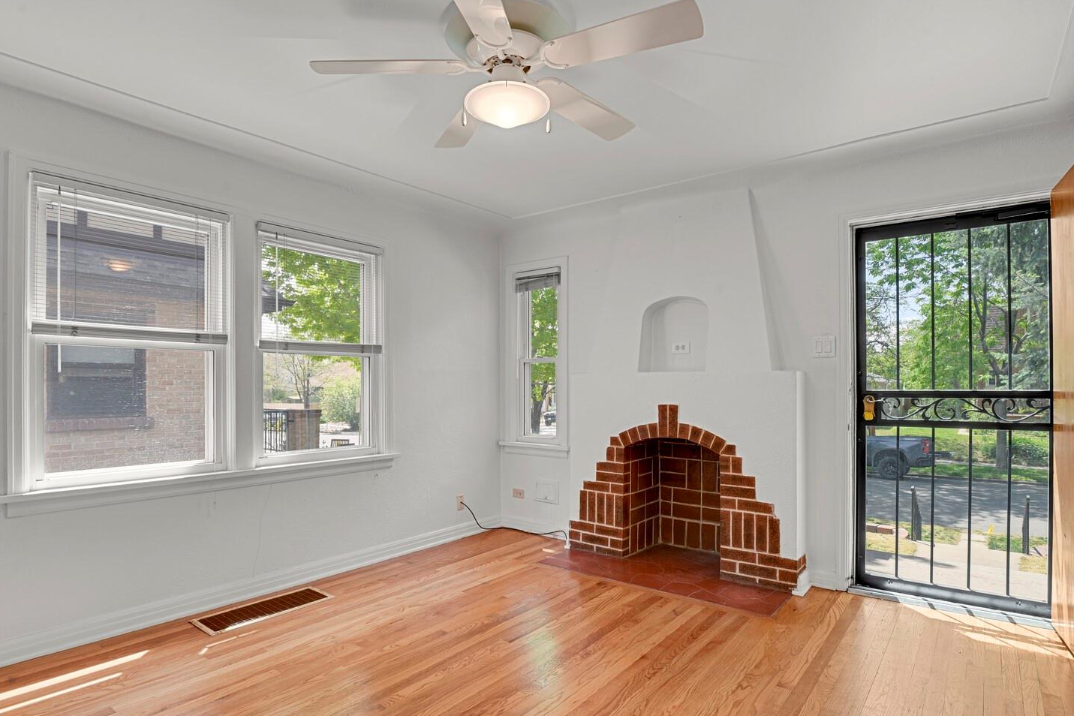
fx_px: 567
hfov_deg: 86.9
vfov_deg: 64.5
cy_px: 381
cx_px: 514
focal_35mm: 19
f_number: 8
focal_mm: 17
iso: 250
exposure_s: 1
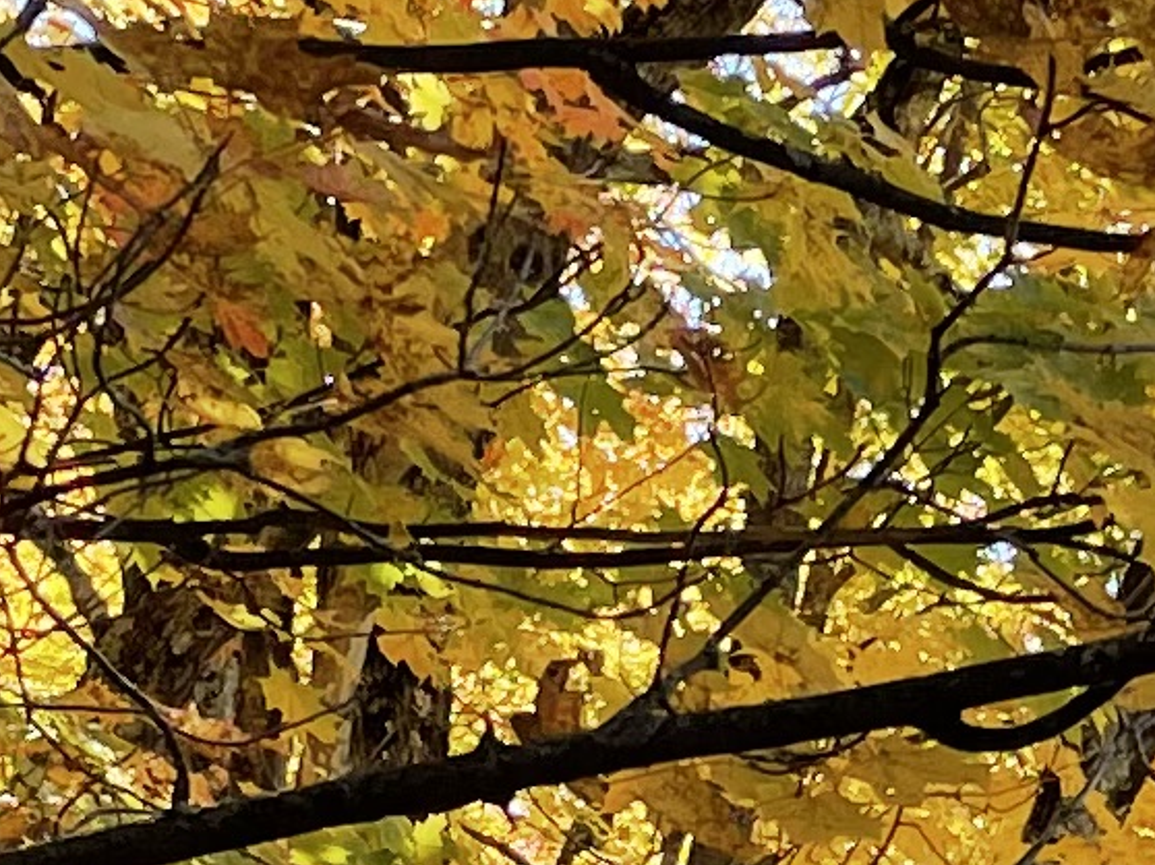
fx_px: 6270
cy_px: 1031
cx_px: 778
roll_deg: +1.0
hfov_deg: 10.5
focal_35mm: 188
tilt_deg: +13.8
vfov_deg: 7.8
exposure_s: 1/479
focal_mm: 4.2
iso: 32
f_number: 1.6
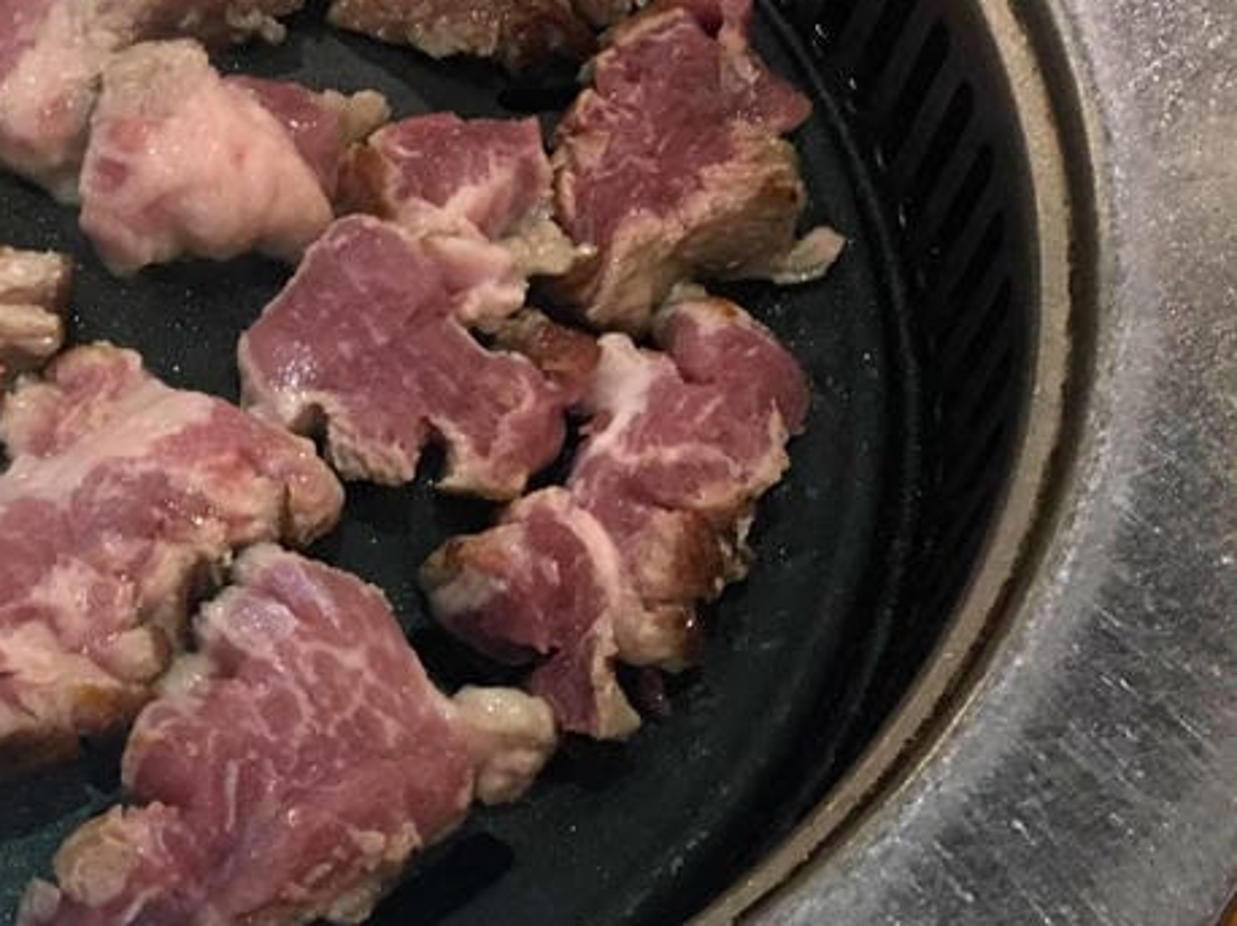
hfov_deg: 24.4
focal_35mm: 76
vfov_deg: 19.3
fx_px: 2714
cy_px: 375
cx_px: -30
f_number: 2.2
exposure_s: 1/30
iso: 125
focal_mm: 4.15
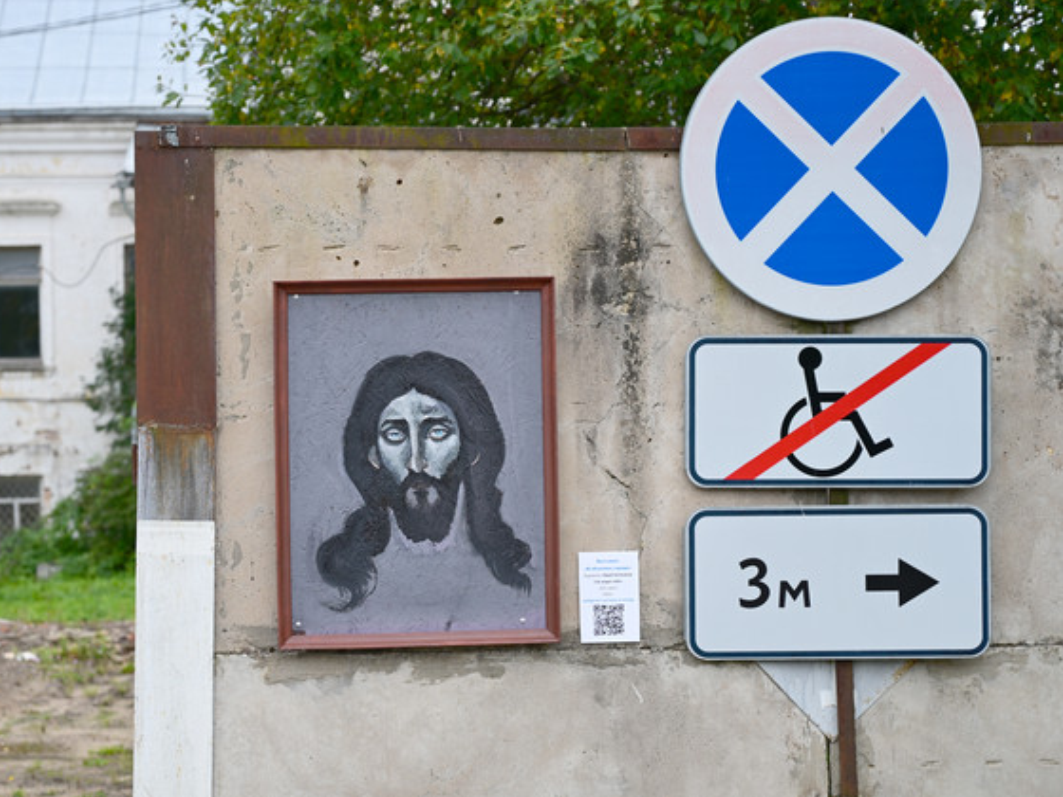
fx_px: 2365
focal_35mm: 77
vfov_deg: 19.1
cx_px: 488
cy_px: 396
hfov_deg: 25.3
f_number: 4
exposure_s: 1/250
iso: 100
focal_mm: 70
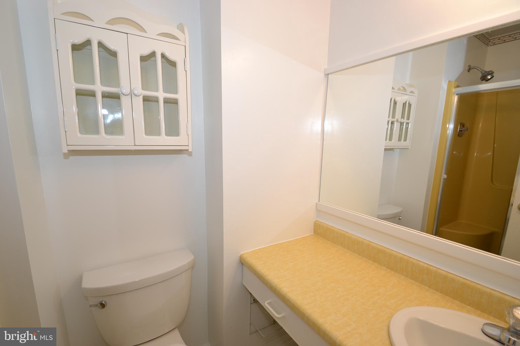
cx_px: 260
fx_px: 217
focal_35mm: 15
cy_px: 173
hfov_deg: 100.4
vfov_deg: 77.3
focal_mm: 10
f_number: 5
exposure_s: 1/100
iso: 400
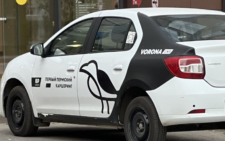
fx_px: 705
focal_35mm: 115
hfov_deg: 18.1
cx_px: 150
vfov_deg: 11.4
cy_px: 48
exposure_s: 1/110
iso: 250
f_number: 2.8
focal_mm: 9
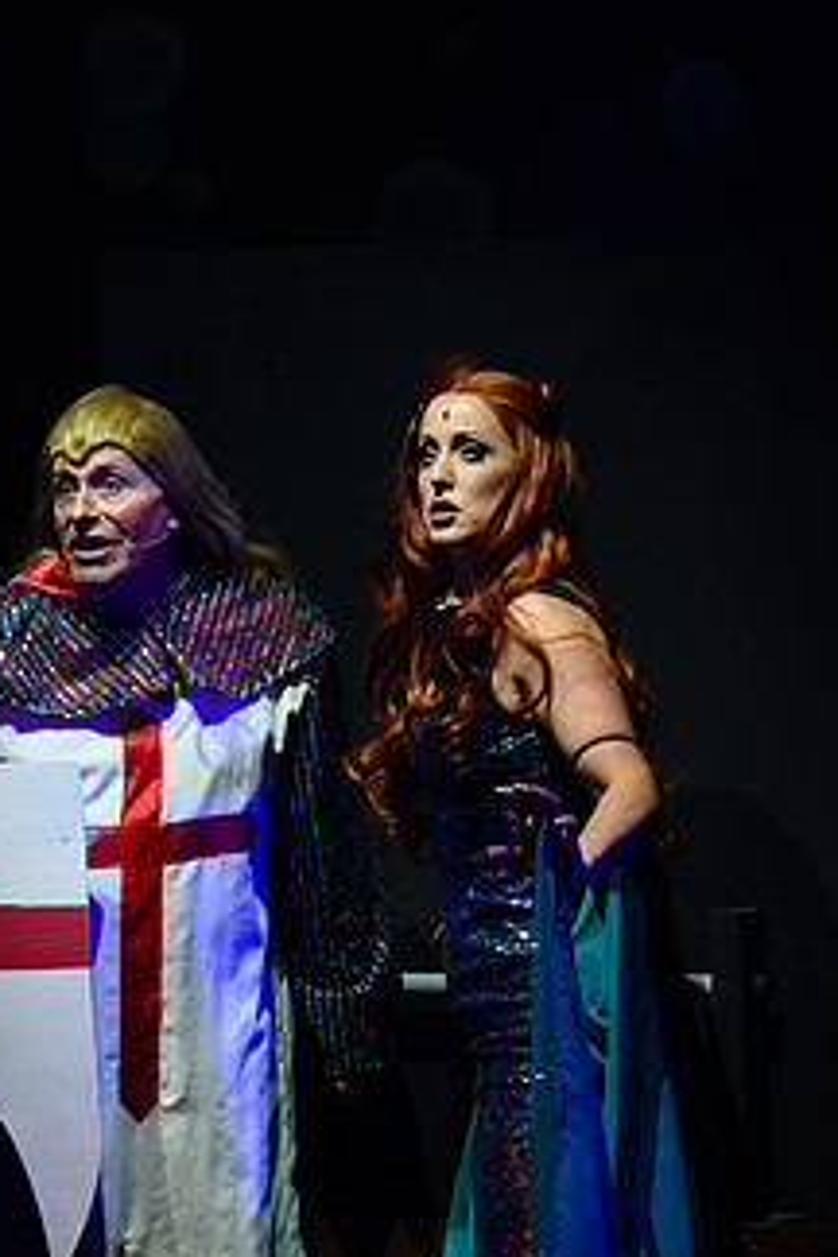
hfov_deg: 5.3
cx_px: 283
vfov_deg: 8.0
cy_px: 788
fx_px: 8973
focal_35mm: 257
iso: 1250
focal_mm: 185
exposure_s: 1/160
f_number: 3.5
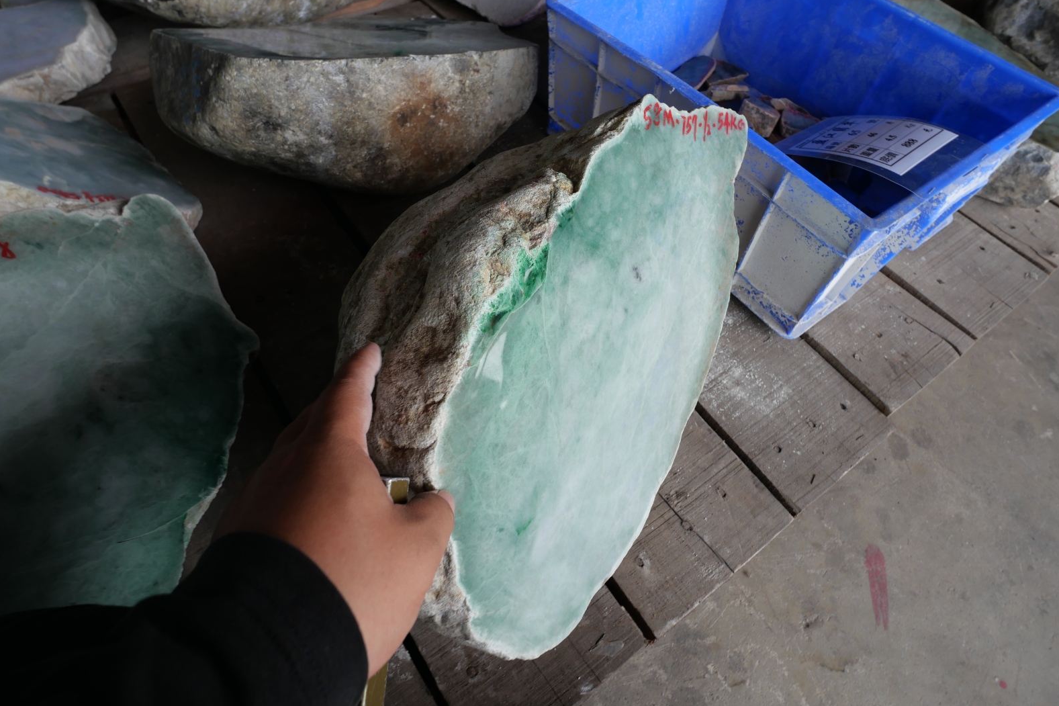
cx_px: 525
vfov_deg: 64.5
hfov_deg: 86.9
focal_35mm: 19
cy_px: 353
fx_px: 559
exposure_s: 1/100
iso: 200
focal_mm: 9
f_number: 4.5
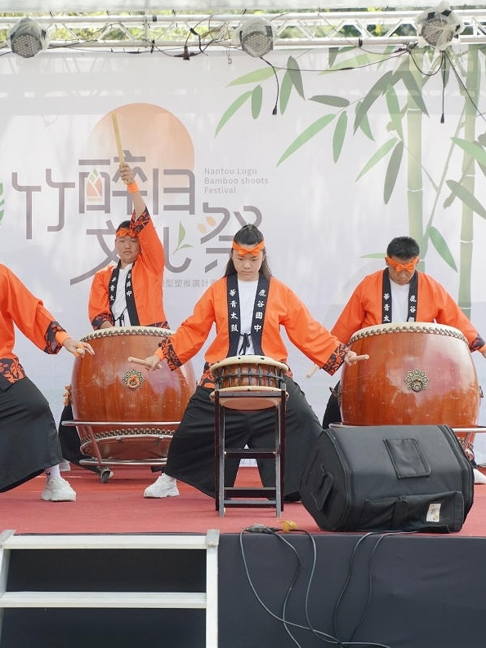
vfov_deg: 18.1
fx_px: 2042
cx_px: 109
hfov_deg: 13.5
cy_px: 322
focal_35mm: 109
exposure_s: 1/160
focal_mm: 75
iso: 125
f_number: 4
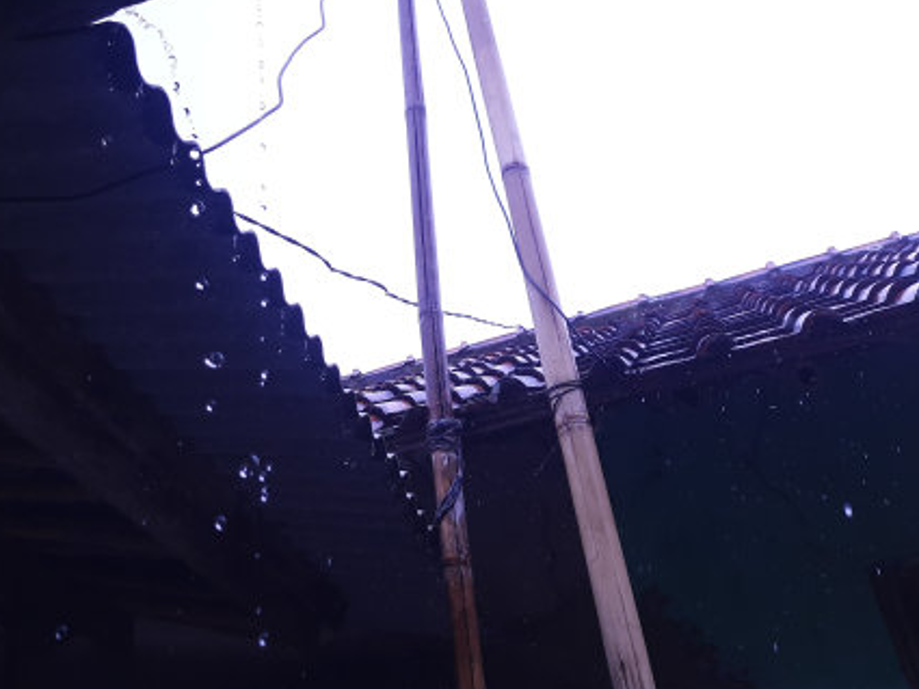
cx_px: 303
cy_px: 312
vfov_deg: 39.6
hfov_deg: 50.4
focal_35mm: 36
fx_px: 956
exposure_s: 1/1992
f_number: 2
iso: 100
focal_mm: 4.6
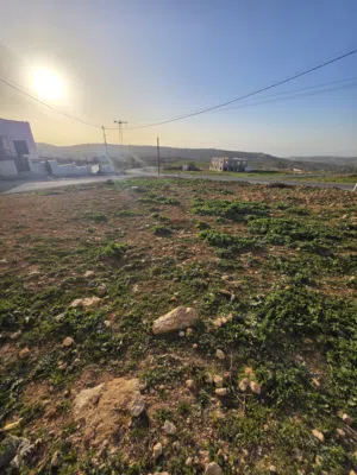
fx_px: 179
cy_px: 238
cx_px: 178
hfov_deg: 89.9
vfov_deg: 106.2
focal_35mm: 13
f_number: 1.9
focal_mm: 2.2
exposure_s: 1/3282
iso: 40
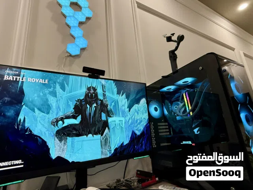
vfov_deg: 85.7
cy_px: 95
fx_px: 102
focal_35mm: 14
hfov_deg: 102.1
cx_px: 126
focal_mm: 2.22
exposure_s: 1/107
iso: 320
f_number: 2.2
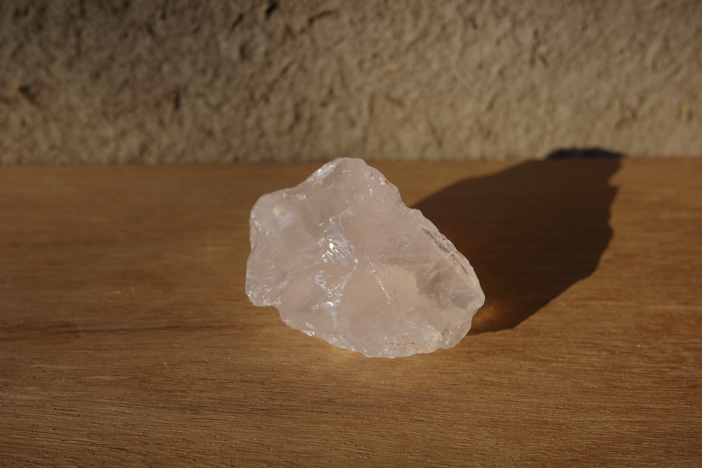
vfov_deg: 33.4
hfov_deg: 48.5
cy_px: 234
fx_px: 780
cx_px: 351
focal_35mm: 40
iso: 200
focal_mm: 26
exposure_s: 1/400
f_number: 5
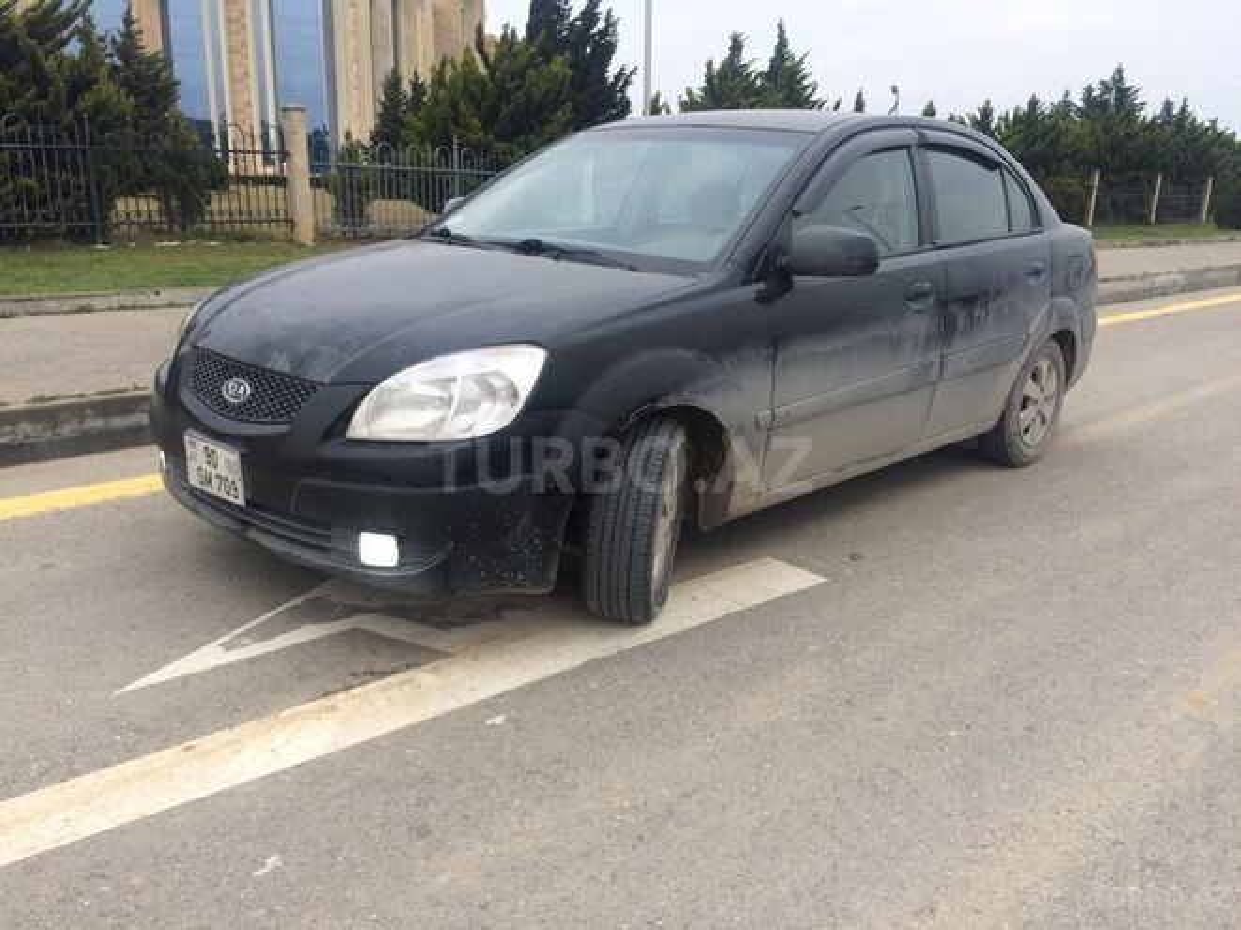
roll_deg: -3.0
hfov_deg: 61.7
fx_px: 1040
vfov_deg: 48.2
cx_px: 620
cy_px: 465
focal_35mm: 29
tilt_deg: -17.4
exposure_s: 1/360
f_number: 2.2
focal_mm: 4.15
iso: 32
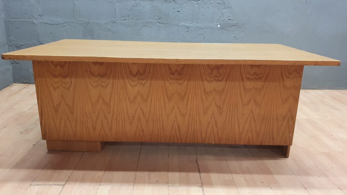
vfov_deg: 40.2
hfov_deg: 66.1
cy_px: 90
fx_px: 267
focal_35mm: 29
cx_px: 176
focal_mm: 4.32
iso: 500
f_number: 2.4
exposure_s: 1/33
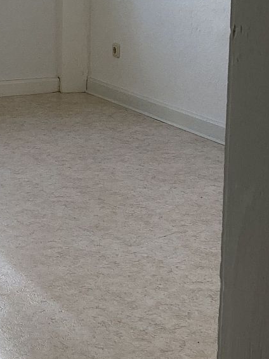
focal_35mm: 95
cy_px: 124
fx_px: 985
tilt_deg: -12.3
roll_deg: +1.4
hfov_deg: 14.2
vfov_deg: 20.6
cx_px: -171
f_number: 1.8
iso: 25
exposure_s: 1/121
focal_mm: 3.99
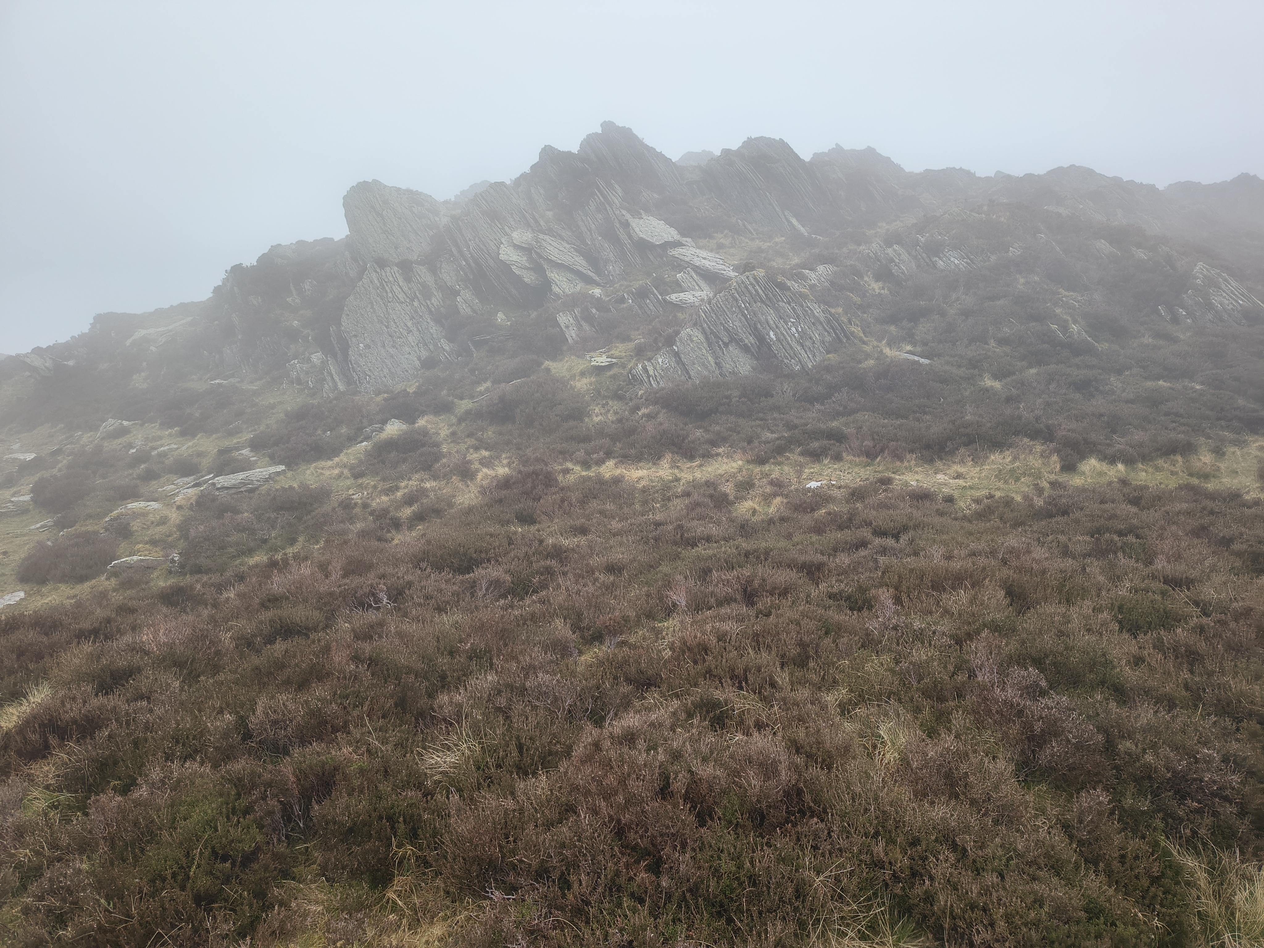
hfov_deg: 71.6
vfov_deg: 56.8
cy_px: 474
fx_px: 876
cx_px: 632
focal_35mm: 24
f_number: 1.8
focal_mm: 5.56
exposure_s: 1/366
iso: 100
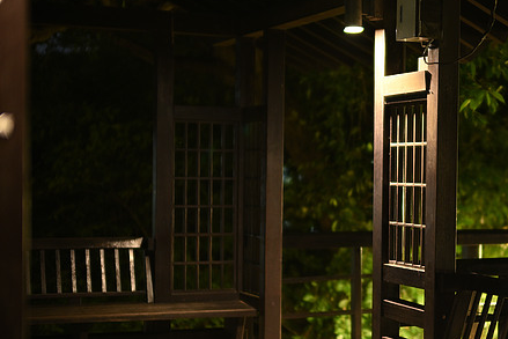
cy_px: 182
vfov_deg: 17.1
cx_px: 424
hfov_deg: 24.8
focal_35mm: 80
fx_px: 1129
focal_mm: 45
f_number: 0.95
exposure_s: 1/8
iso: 500
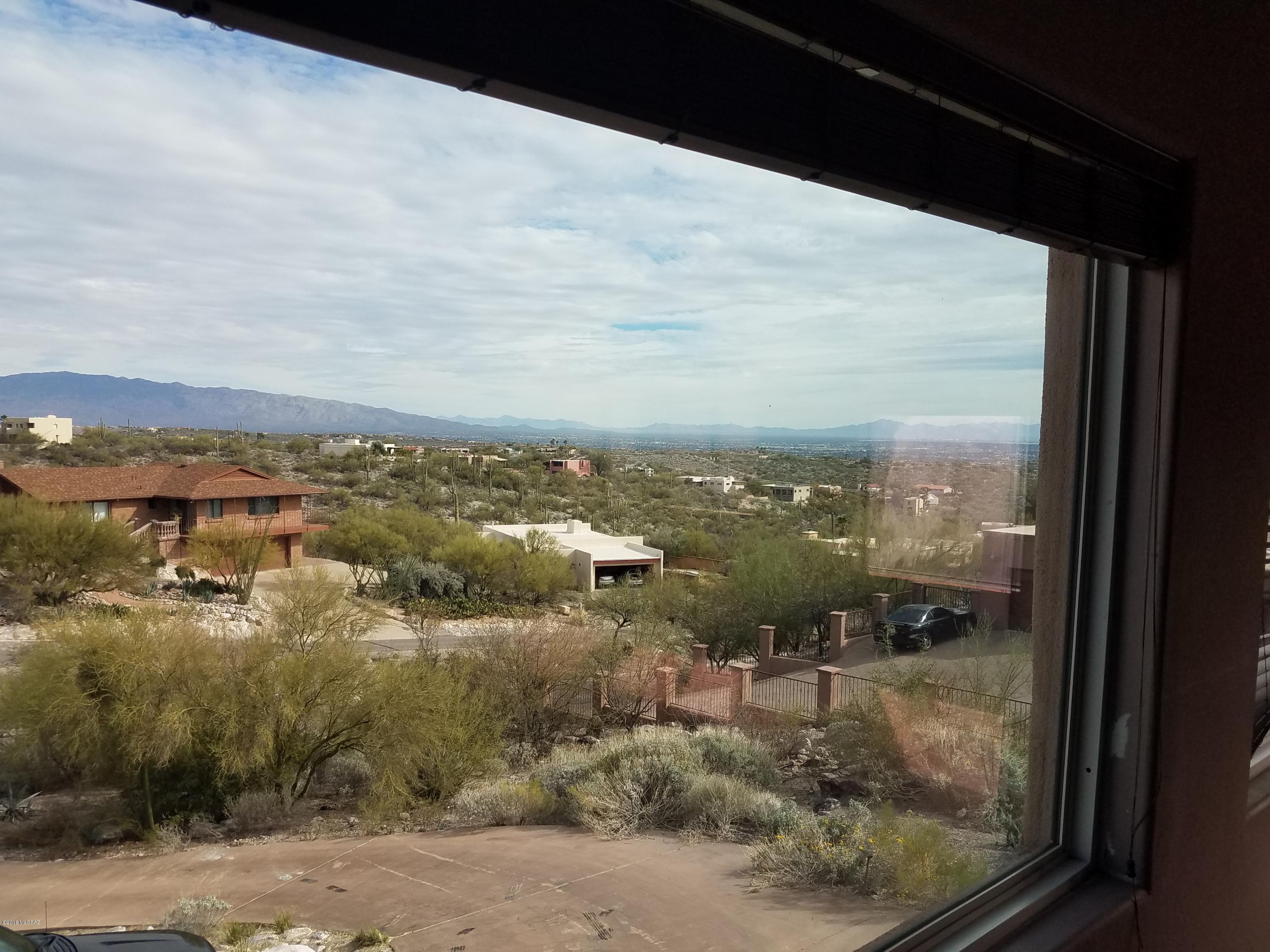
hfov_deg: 67.3
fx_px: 954
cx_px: 635
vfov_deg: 53.1
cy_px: 476
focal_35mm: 26
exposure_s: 1/1392
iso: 40
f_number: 1.7
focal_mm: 4.2
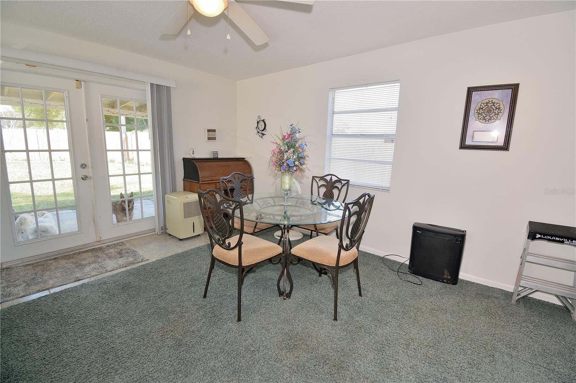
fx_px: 240
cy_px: 192
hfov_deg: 100.4
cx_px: 288
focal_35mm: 15
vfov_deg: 77.3
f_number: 7.1
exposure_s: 1/25
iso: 200
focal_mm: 10
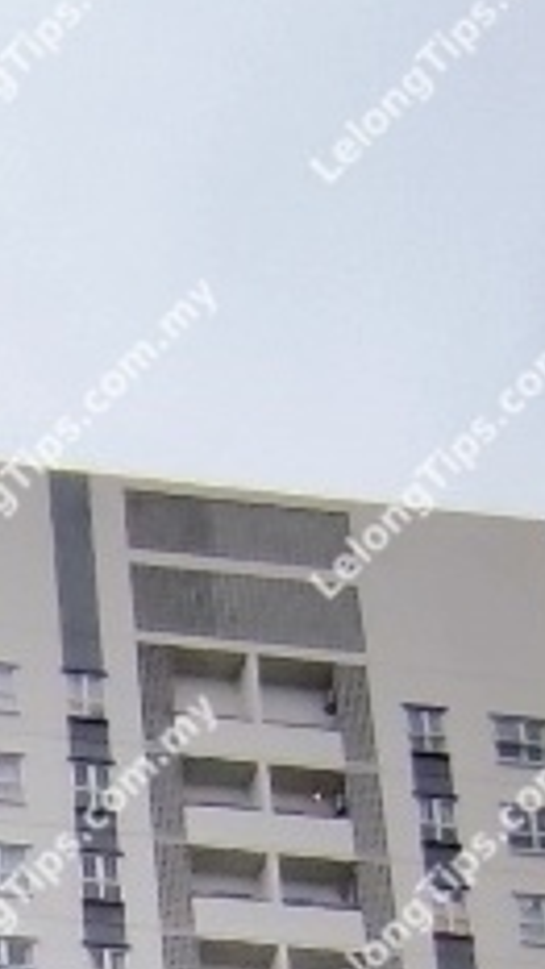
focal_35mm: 87
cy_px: 1624
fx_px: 2236
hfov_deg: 11.9
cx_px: -651
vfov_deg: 19.7
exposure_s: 1/2315
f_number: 2.2
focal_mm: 1.65
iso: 50
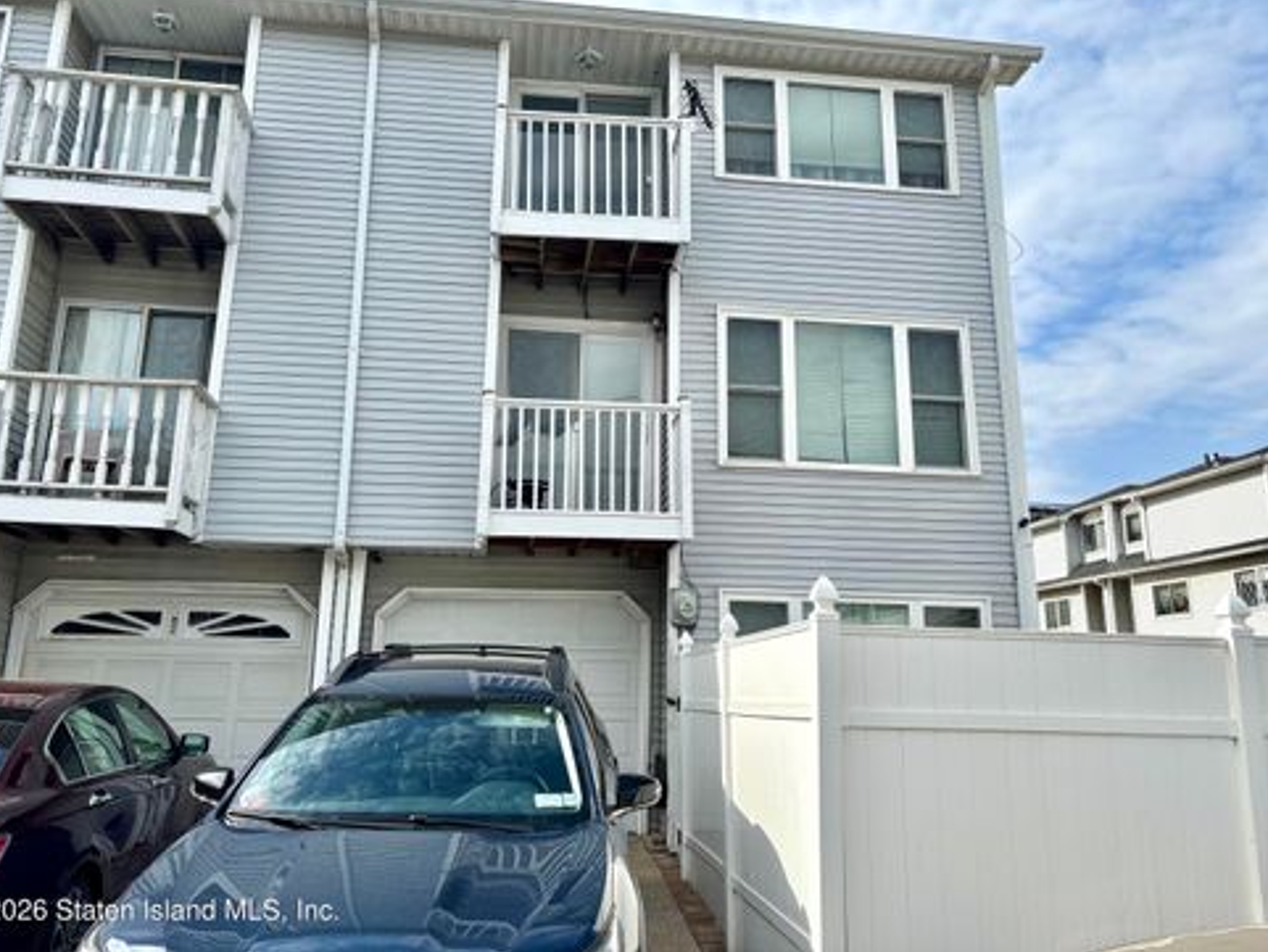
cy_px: 460
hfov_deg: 65.3
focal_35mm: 27
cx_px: 622
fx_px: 989
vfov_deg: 51.4
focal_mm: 5.96
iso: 50
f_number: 1.6
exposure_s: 1/3125
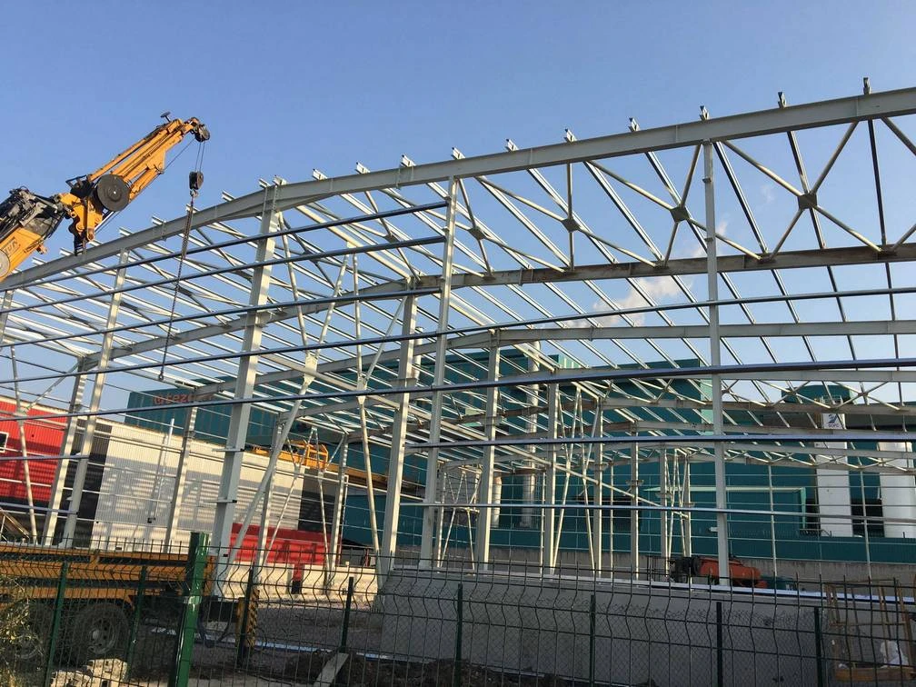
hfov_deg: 61.7
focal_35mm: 29
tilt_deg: +21.1
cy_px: 344
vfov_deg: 48.2
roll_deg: -3.4
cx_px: 458
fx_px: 767
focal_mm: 4.15
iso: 25
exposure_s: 1/884
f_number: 2.2
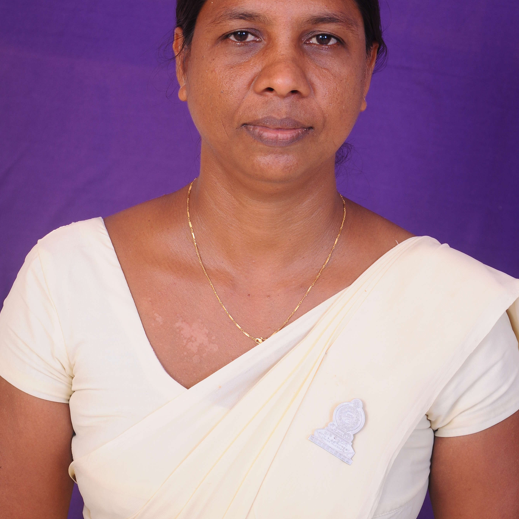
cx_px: 261
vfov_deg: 18.6
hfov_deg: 18.7
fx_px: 1578
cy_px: 188
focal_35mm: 93
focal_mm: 48
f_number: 5.6
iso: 200
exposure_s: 1/125
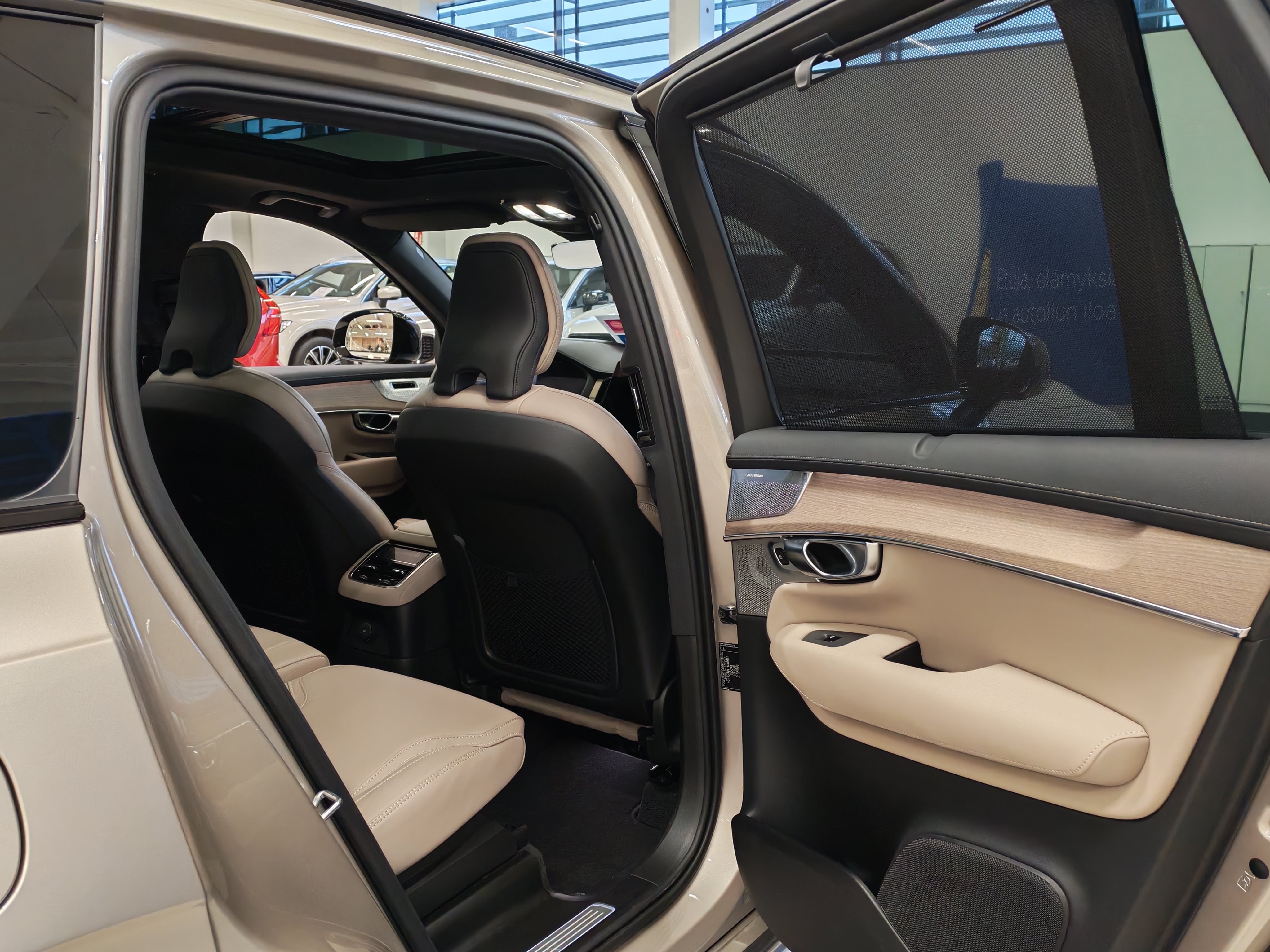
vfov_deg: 45.4
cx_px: 635
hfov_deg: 58.4
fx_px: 1137
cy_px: 476
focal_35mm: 31
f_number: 1.9
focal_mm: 6.12
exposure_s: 1/100
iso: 1087
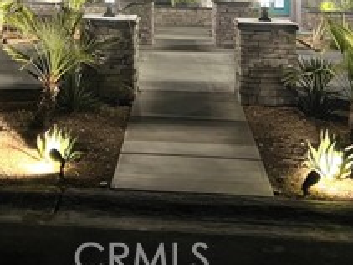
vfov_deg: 17.0
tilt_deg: +4.4
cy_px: -121
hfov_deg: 24.3
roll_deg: -0.9
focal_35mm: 79
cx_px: 67
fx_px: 805
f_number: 1.5
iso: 800
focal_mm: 5.7
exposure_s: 1/30
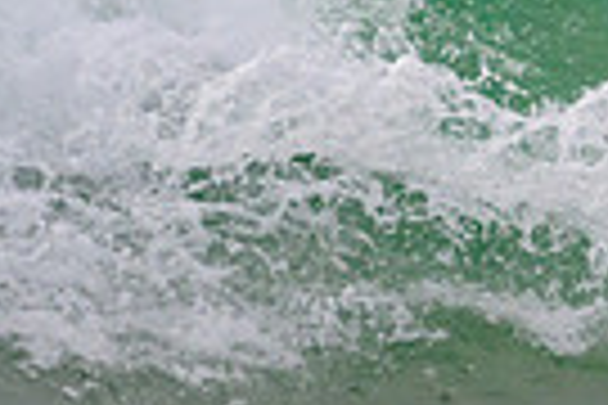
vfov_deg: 0.4
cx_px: 1332
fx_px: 64865
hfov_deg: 0.5
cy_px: -138
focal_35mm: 3841
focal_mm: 800
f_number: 11
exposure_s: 1/2000
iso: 1100
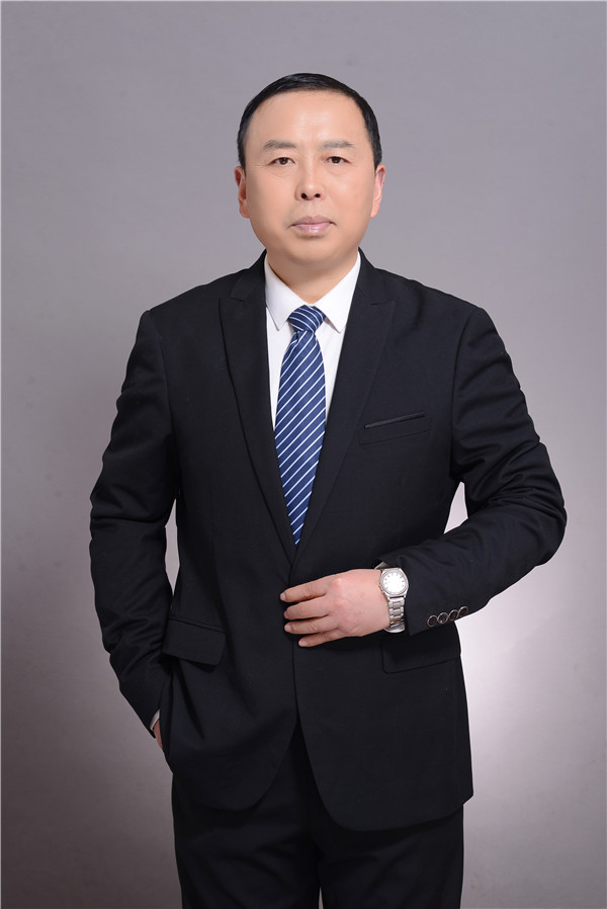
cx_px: 304
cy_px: 454
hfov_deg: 16.1
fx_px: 2146
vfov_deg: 23.9
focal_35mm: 85
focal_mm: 85
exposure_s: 1/125
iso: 100
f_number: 9
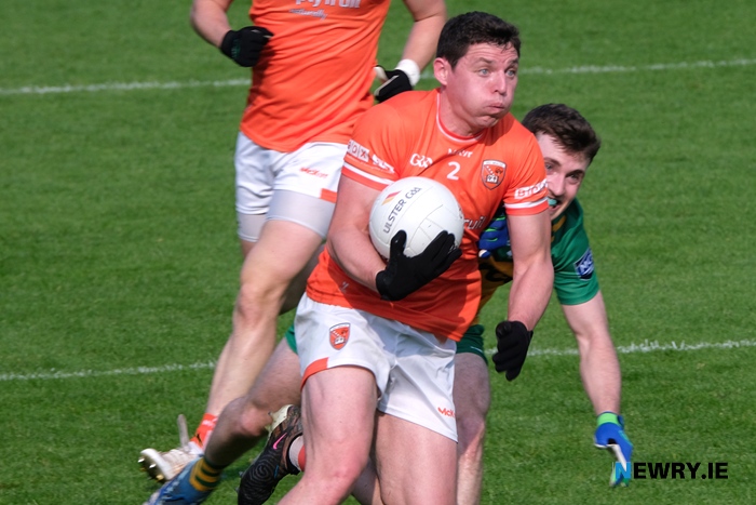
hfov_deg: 3.7
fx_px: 11741
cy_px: 252
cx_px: 378
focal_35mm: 559
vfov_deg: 2.5
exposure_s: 1/850
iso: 800
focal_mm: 372.6
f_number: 10
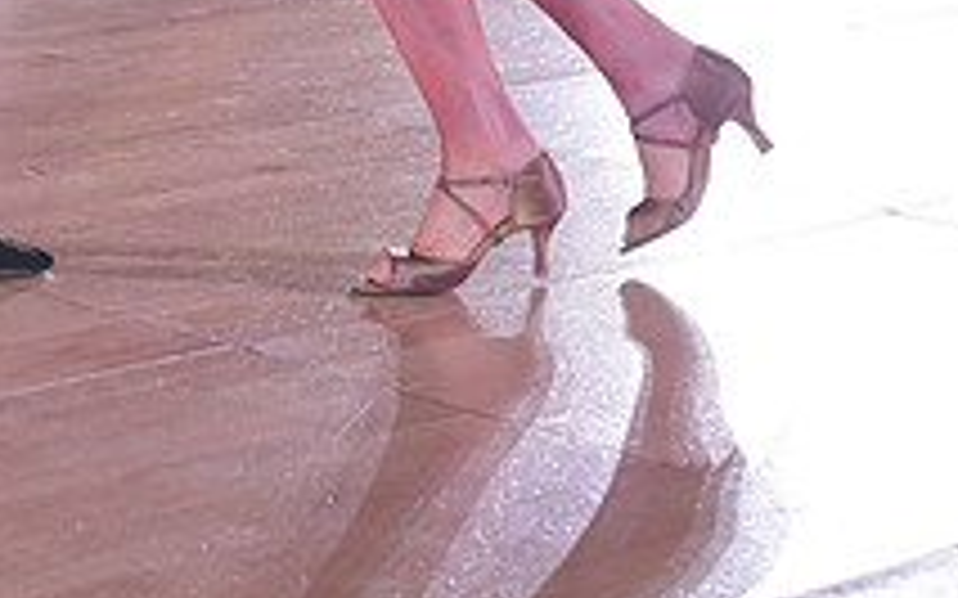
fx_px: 3628
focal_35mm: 139
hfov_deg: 14.9
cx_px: 133
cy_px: -634
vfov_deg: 8.8
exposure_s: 1/400
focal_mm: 50
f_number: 4
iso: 2000
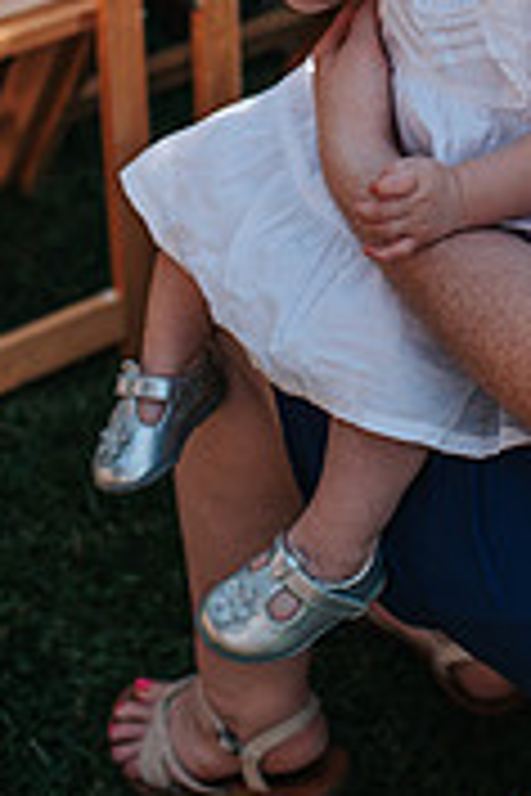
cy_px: -108
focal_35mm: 89
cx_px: 500
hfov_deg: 15.2
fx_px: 1969
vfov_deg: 21.5
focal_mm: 35
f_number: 3.2
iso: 125
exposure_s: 1/500
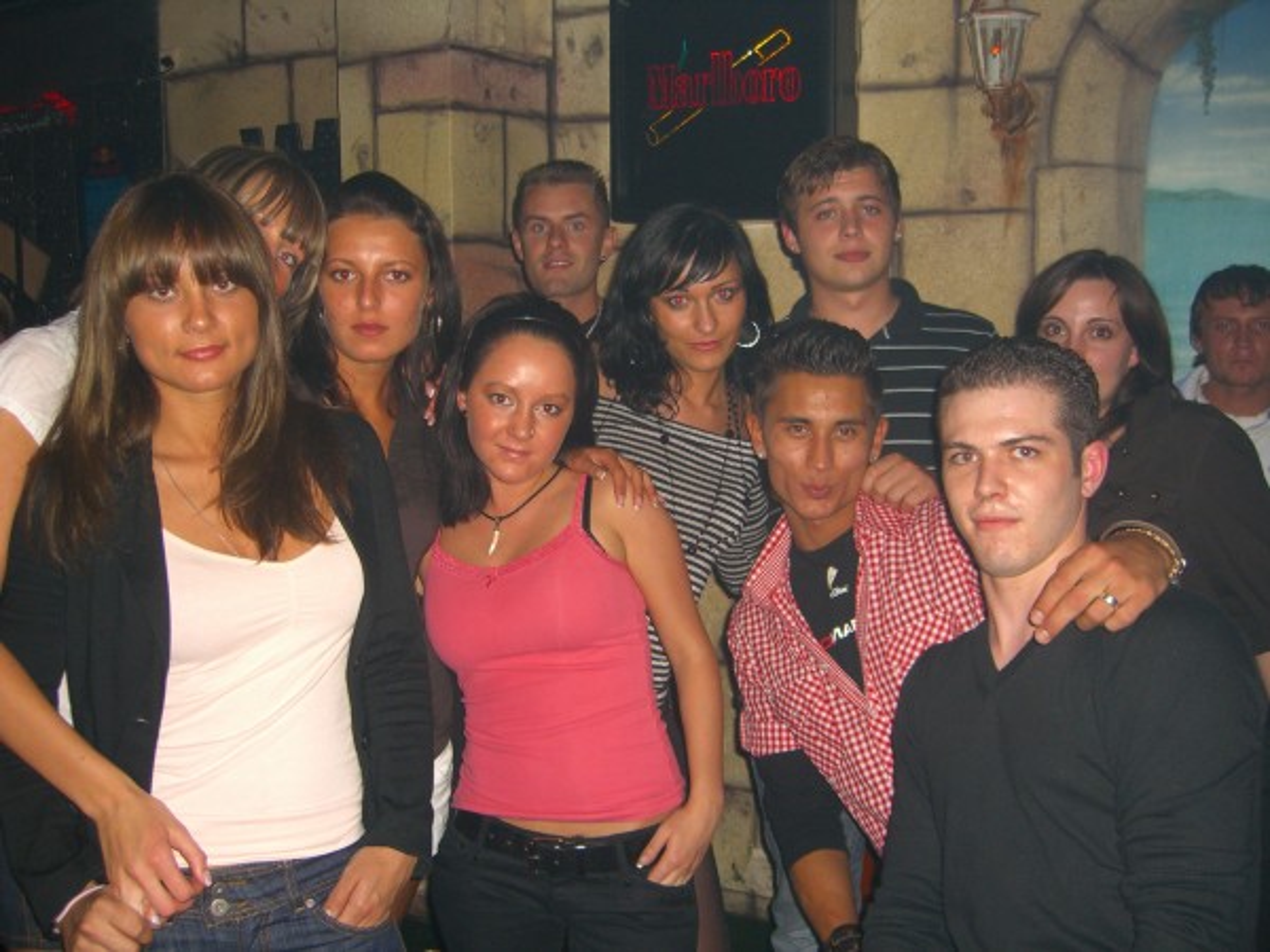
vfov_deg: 37.7
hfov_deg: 49.0
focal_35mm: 38
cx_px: 635
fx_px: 1394
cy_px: 476
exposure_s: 1/60
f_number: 2.8
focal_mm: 7.9
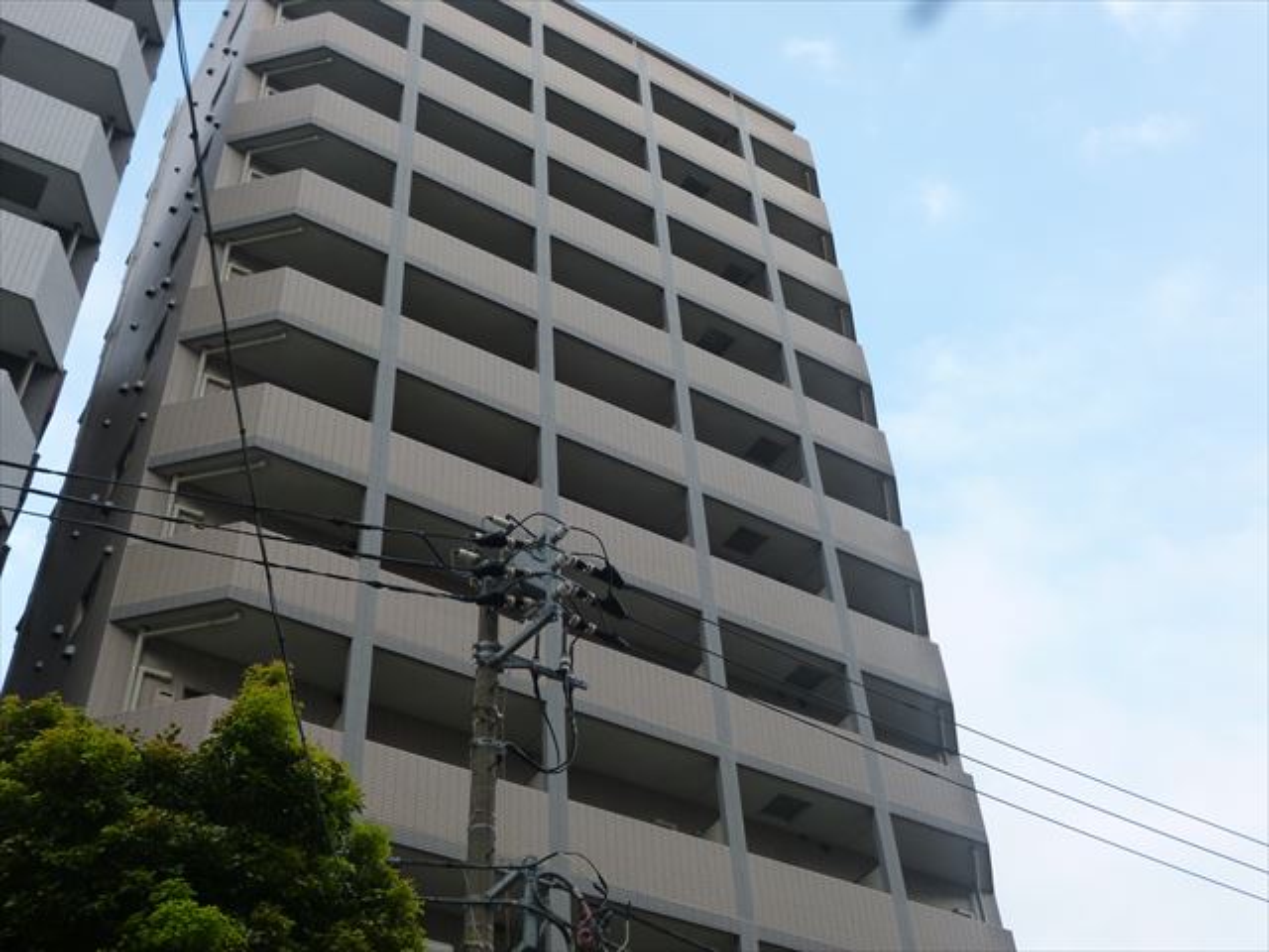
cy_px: 476
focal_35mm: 41
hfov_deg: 45.8
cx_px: 634
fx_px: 1503
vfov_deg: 35.1
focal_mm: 7.3
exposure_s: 1/200
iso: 160
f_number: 3.7
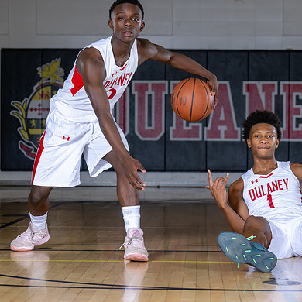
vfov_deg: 14.5
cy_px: 134
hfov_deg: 14.5
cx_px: 201
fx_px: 1184
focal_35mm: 120
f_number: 5
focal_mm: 70
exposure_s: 1/160
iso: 400
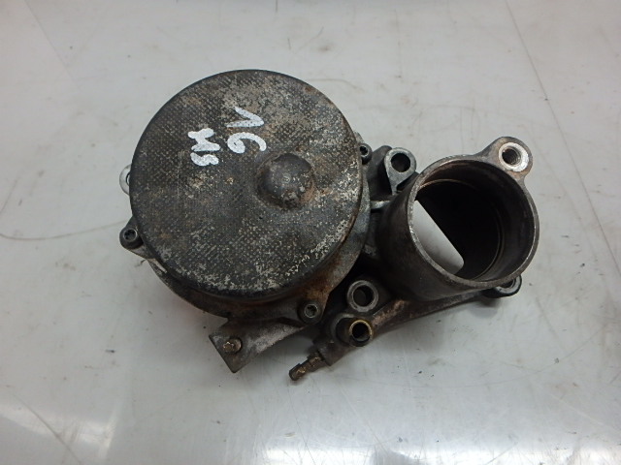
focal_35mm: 21
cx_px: 310
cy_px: 232
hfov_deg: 79.0
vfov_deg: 63.4
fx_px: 377
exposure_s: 1/50
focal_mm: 3.7
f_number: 3.5
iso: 200
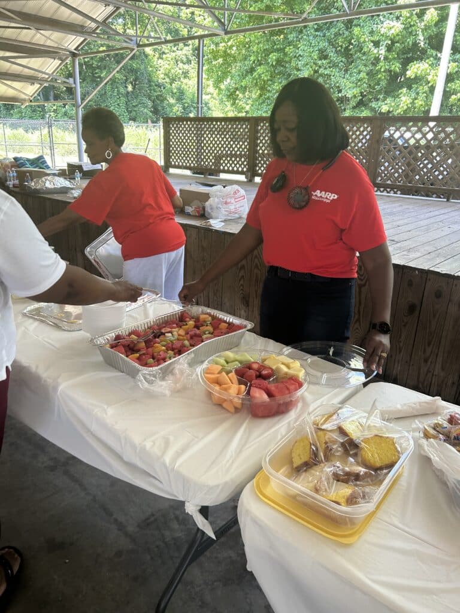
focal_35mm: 26
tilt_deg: -19.8
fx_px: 461
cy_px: 306
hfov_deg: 53.1
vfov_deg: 67.3
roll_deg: -2.6
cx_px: 230
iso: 64
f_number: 1.5
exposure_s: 1/121
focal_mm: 5.7
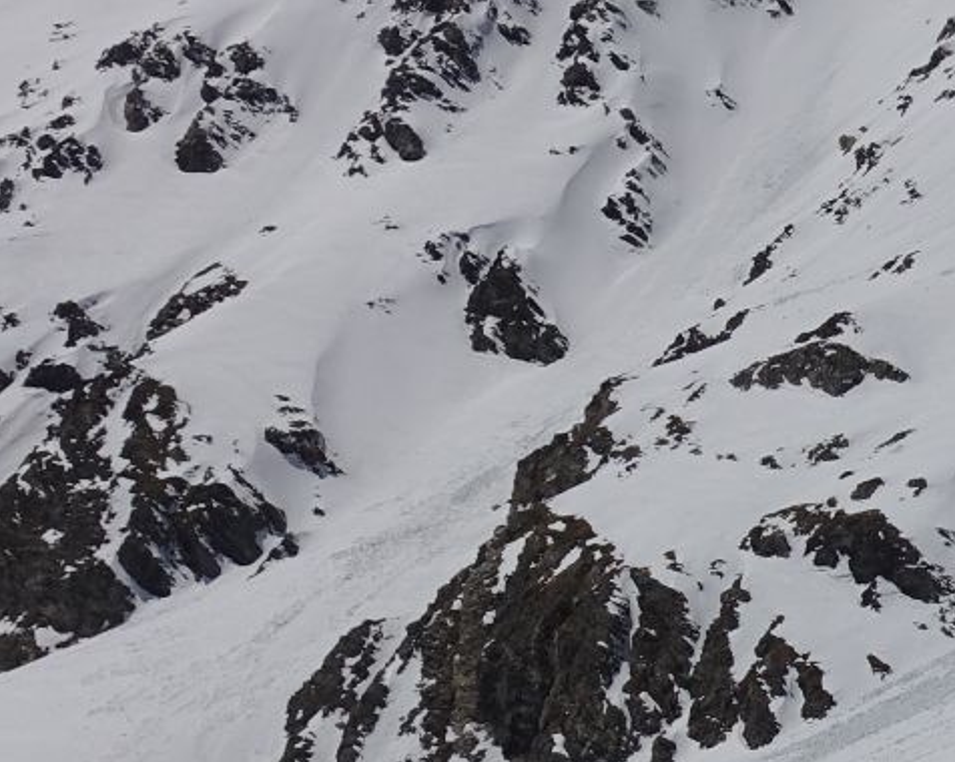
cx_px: 1828
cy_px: 885
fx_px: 5479
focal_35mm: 194
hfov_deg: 9.4
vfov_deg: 7.9
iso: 125
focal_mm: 17.7
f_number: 5.6
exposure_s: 1/400
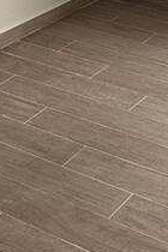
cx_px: 149
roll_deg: -1.2
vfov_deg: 17.9
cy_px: -140
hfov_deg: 13.6
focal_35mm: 100
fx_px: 700
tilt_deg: -8.7
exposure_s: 1/102
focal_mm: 2.22
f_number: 2.2
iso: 64
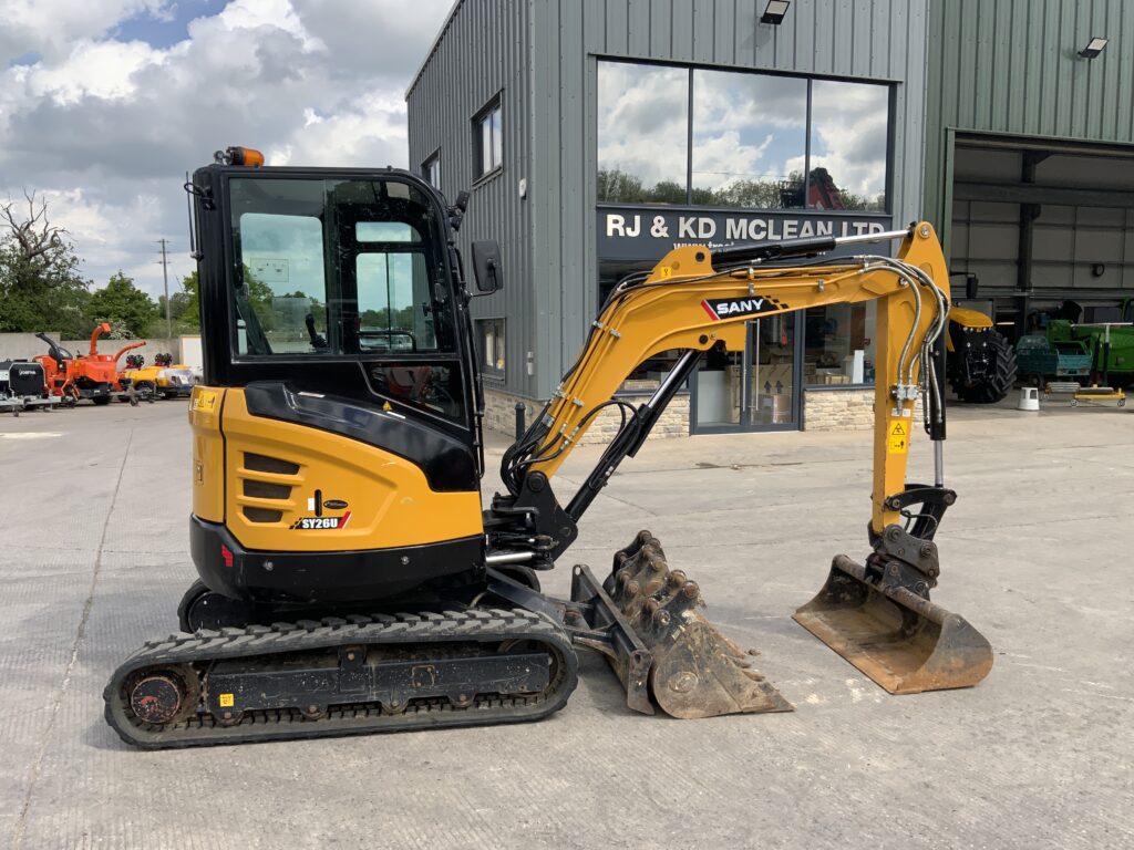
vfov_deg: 48.2
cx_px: 567
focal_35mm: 29
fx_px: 950
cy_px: 425
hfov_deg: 61.7
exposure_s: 1/1195
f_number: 1.8
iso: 16
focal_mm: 3
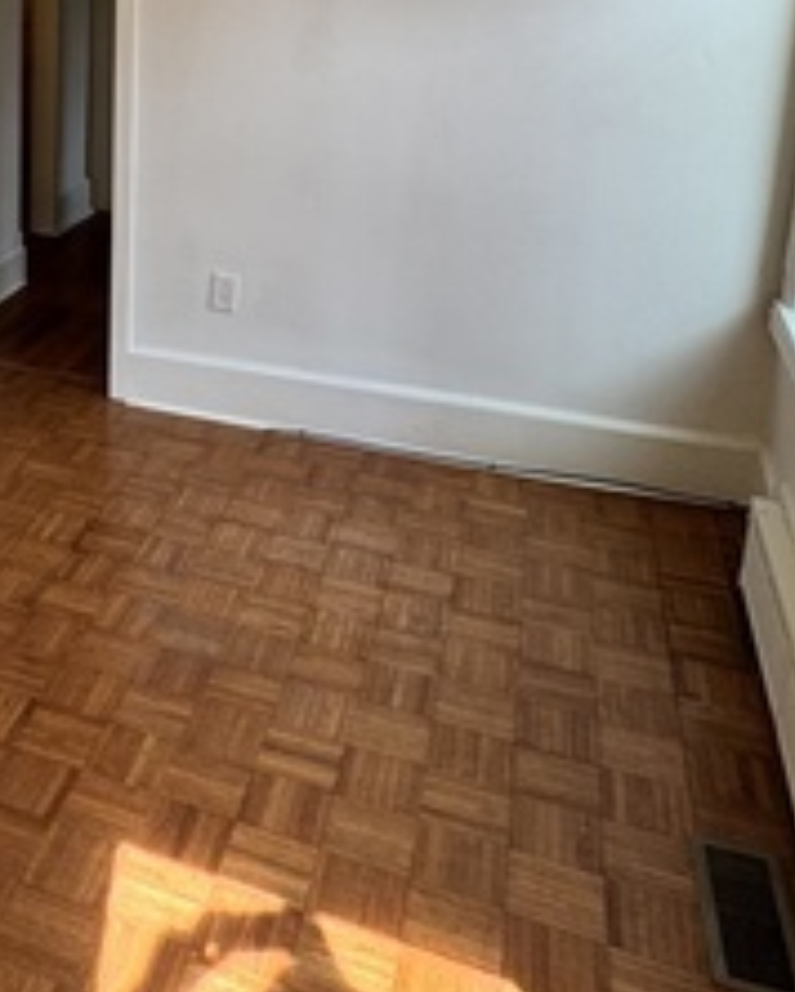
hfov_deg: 32.8
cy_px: 112
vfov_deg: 41.5
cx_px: -42
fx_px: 1204
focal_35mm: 41
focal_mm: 2.22
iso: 100
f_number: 2.2
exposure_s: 1/120
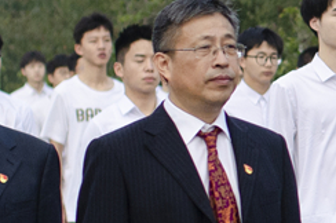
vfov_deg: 3.0
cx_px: 795
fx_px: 4297
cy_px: 83
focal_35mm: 461
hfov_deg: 4.4
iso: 500
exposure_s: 1/2500
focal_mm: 50
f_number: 2.8
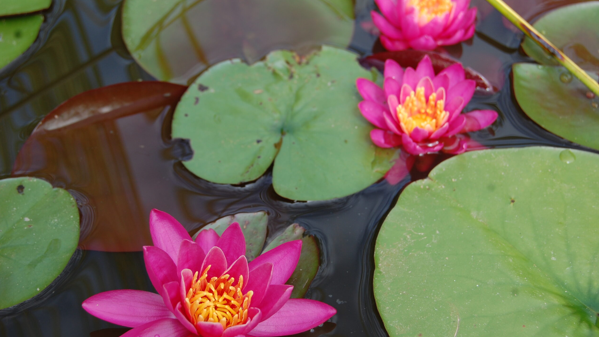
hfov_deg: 29.0
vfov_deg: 16.5
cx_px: 301
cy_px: 175
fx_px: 1160
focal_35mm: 73
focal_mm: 46
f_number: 7.1
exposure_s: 1/200
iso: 200
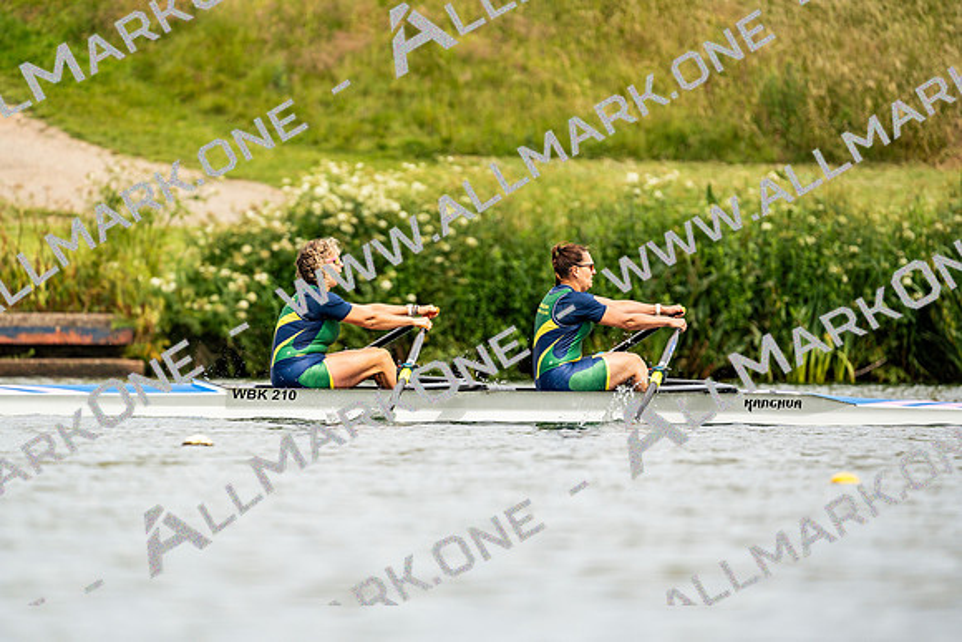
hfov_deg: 3.4
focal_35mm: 600
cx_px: 481
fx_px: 16036
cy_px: 321
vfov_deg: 2.3
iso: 400
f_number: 6.3
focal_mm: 600
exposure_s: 1/2000
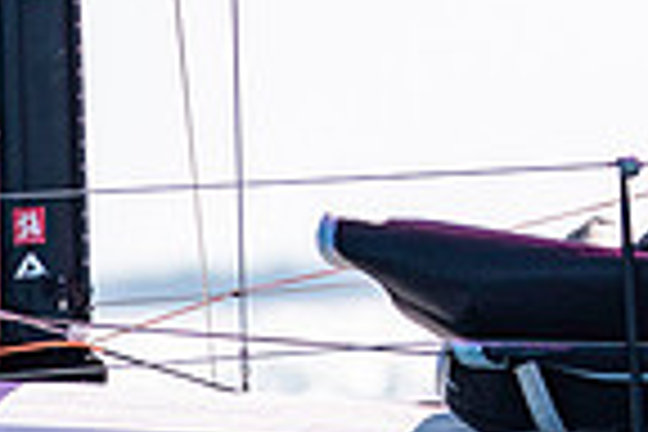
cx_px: 1184
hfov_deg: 1.1
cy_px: -371
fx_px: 32649
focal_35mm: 1814
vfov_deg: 0.8
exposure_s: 1/4000
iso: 250
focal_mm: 300
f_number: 5
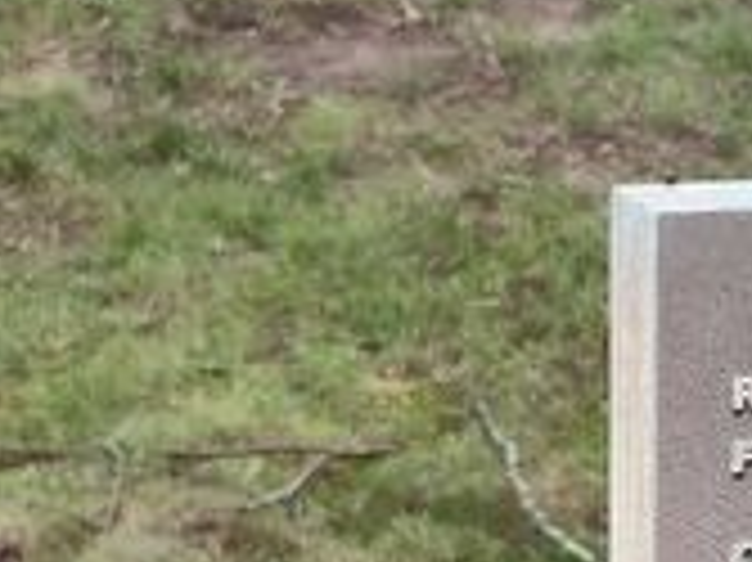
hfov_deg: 15.7
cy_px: 1066
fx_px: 2388
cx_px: 1292
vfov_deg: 12.2
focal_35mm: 110
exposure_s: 1/120
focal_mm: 5.56
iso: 377
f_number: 1.8
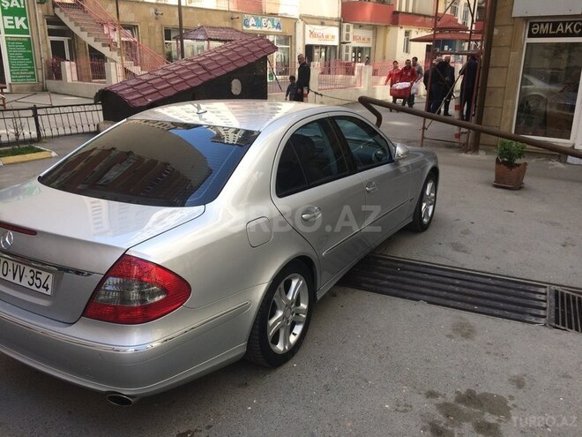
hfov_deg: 61.7
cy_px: 218
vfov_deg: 48.2
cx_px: 291
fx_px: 488
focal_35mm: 29
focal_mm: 4.15
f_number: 2.2
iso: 32
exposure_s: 1/414
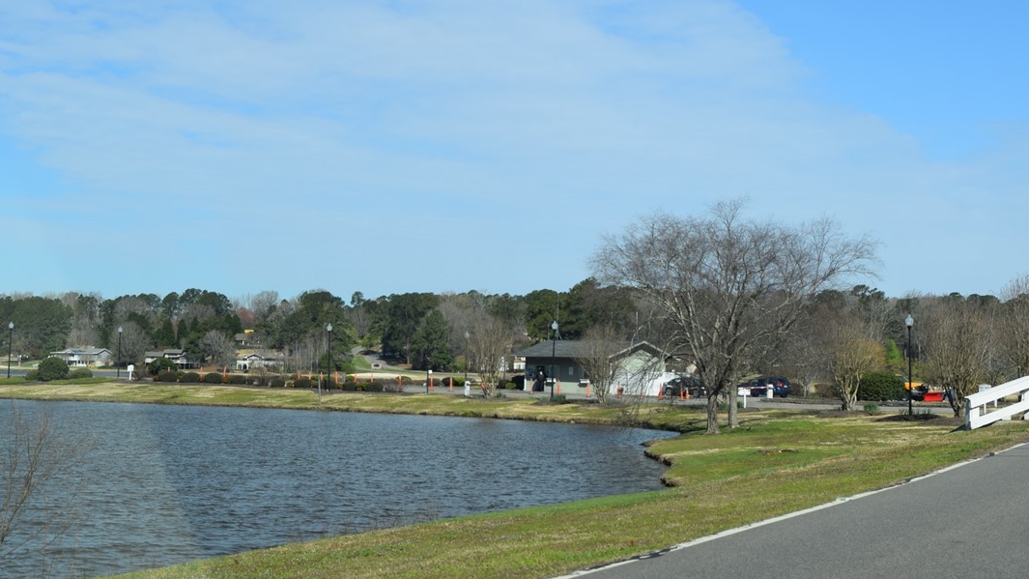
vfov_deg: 18.8
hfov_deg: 32.8
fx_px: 1746
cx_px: 512
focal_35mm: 64
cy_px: 290
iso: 200
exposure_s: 1/400
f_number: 10
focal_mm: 40
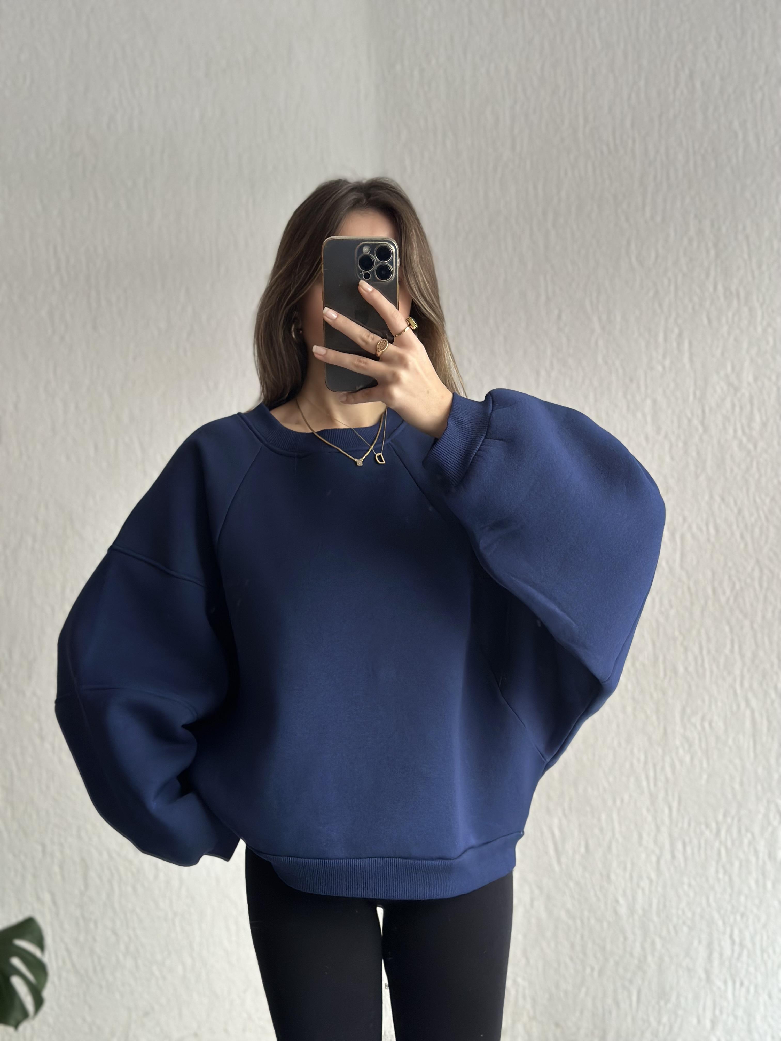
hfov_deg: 30.3
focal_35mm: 48
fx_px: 1444
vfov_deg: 39.7
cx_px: 390
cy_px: 520
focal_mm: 6.86
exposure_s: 1/60
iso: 320
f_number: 1.78
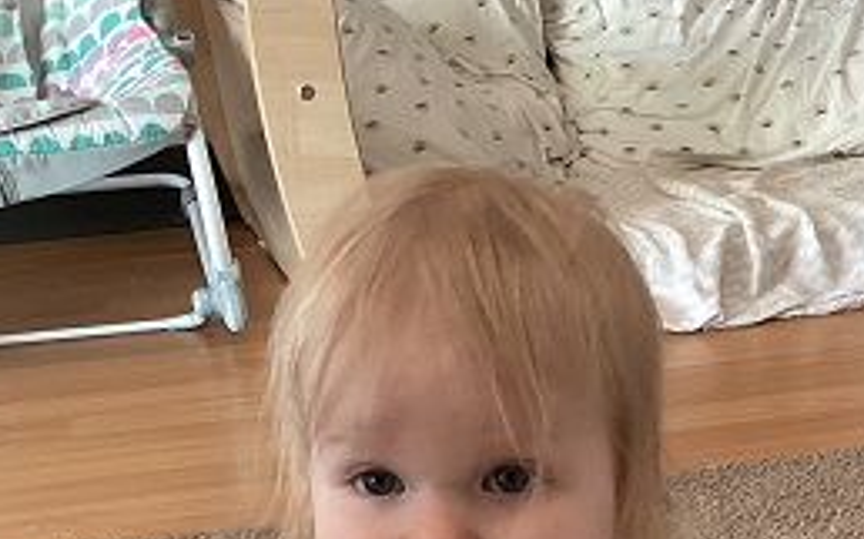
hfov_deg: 24.1
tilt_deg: -27.3
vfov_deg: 14.4
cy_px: 787
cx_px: 646
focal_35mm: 85
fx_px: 2001
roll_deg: +3.5
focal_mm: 3.3
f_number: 2.4
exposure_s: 1/60
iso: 200
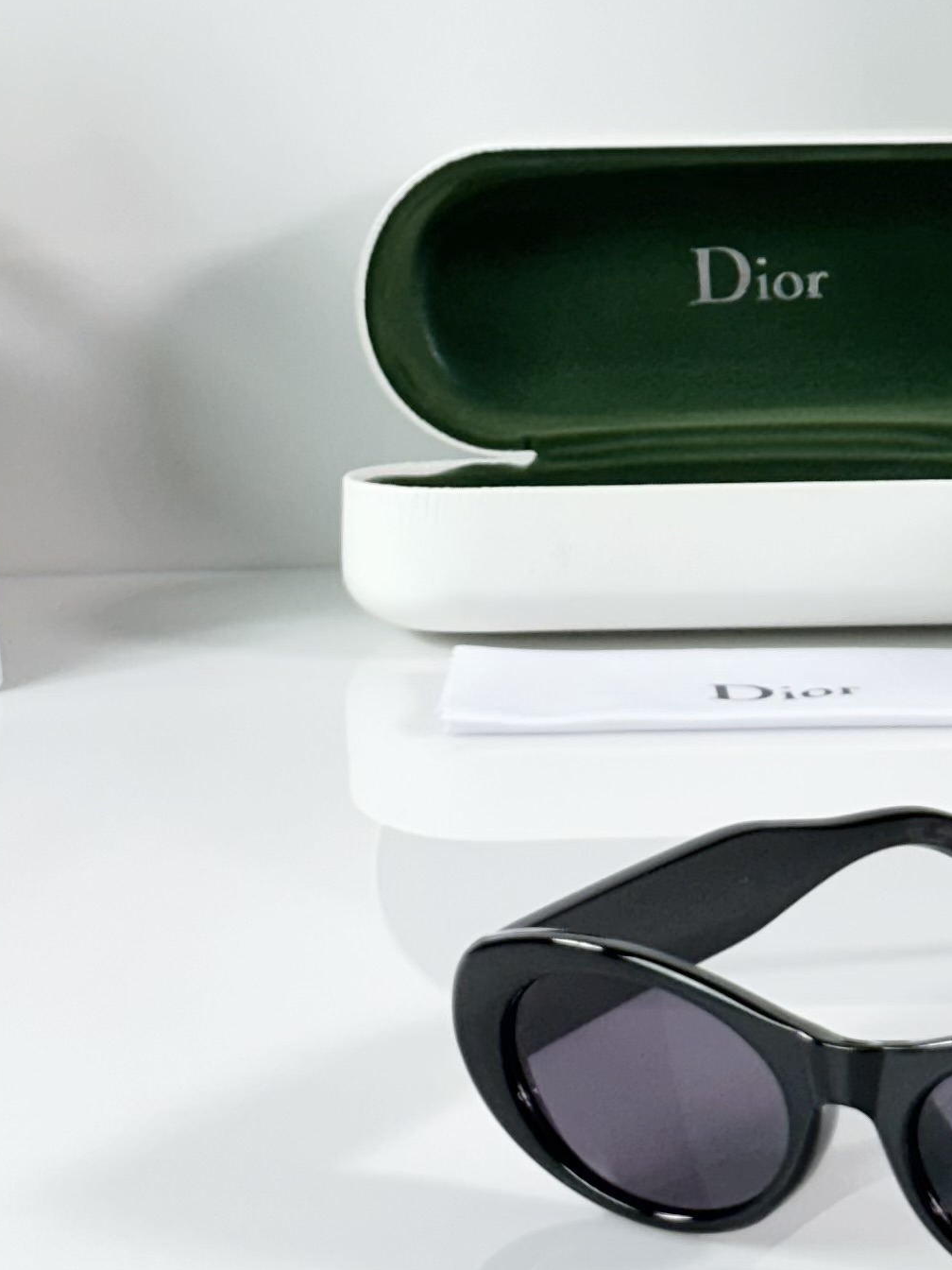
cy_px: -80
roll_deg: +0.5
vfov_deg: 13.5
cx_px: 962
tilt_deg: -6.5
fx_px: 5280
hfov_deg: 10.2
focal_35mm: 144
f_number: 1.78
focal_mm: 6.86
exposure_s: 1/100
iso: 64
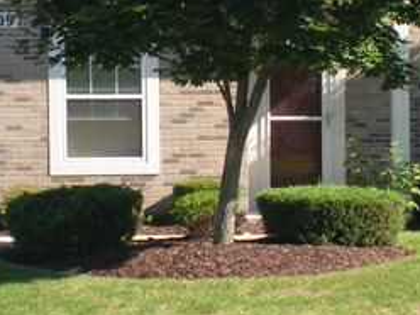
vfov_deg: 15.1
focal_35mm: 98
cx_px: 227
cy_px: 161
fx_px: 1189
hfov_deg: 20.0
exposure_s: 1/170
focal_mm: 6.3
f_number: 4.6
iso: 64
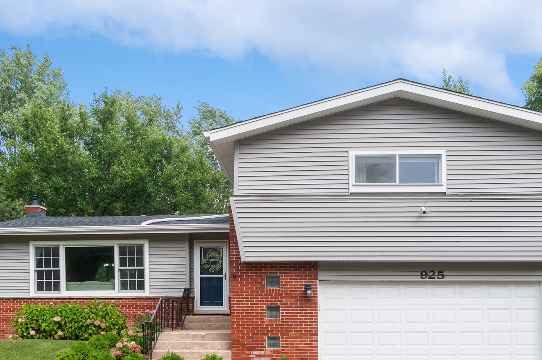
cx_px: 274
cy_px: 225
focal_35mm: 39
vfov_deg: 34.0
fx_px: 587
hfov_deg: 49.6
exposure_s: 1/400
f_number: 8
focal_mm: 31
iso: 200
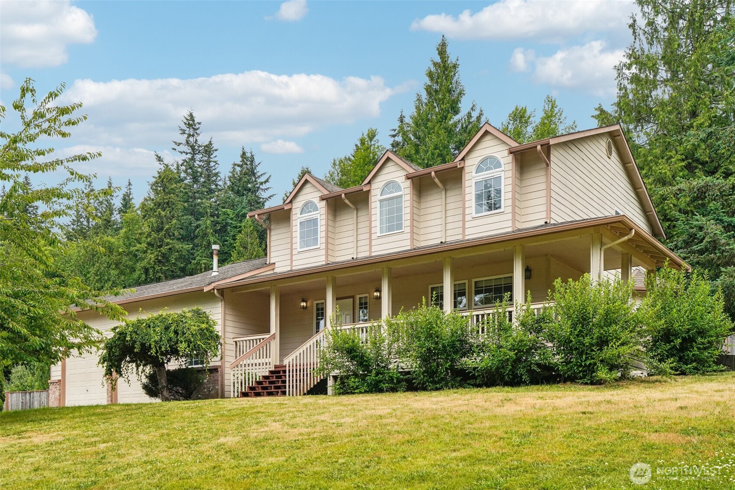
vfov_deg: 37.8
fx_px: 714
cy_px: 245
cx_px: 368
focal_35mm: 35
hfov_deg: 54.4
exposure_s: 1/1250
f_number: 8
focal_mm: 35
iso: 400
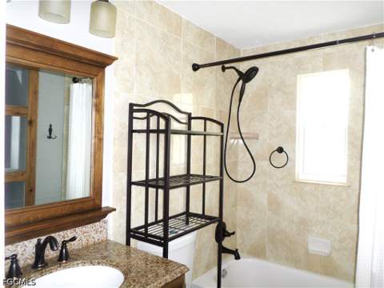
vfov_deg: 54.9
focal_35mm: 25
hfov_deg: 69.4
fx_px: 277
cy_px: 144
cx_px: 192
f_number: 2.5
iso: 120
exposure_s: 1/30
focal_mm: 4.5
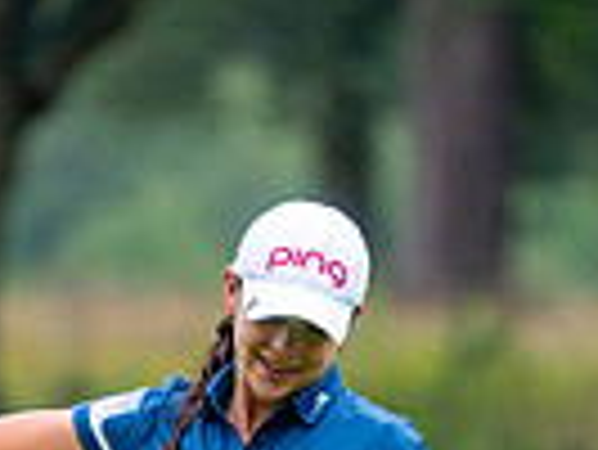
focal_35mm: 1465
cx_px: 135
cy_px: 932
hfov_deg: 1.4
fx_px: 25331
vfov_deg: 1.0
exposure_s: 1/1600
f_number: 4
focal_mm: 300
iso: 400
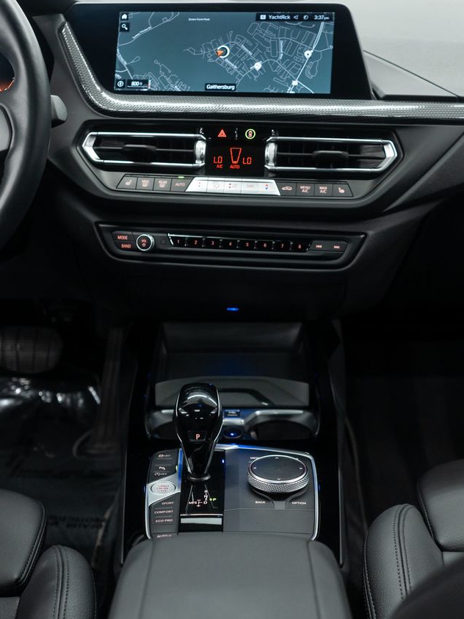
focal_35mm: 46
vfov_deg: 41.2
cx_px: 233
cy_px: 313
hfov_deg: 31.5
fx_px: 822
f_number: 3.2
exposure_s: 1/50
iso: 1250
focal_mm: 28
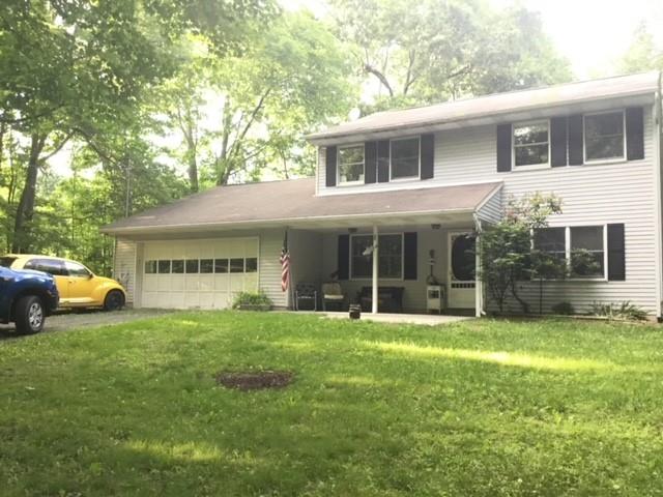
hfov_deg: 58.4
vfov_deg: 45.4
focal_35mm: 31
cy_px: 248
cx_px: 332
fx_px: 594
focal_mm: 3.3
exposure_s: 1/30
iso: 40
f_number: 2.4
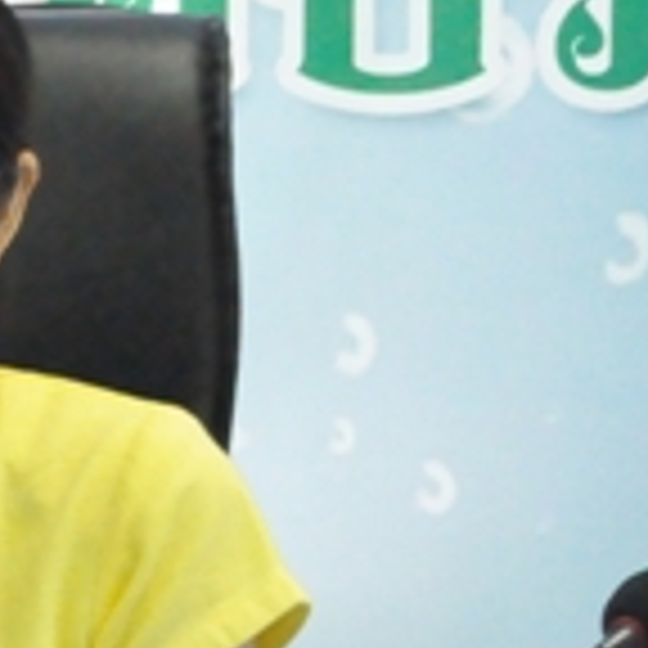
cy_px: 443
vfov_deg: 2.9
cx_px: -243
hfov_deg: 2.9
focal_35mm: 597
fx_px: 12642
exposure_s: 1/160
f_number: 9
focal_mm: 105
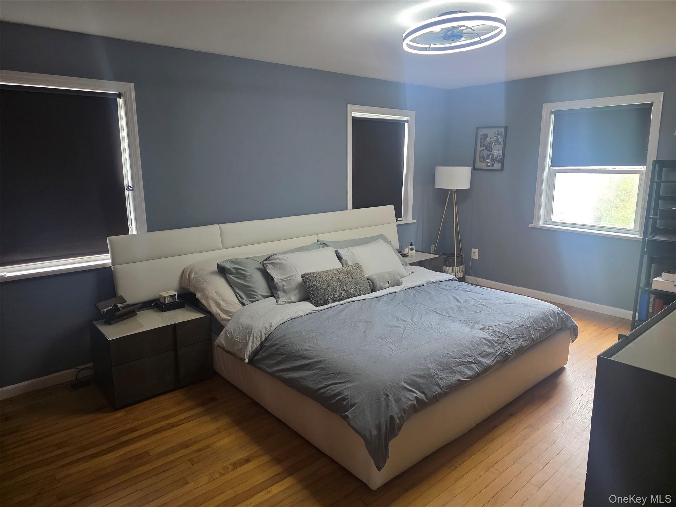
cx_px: 338
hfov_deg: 73.9
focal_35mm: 23
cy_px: 254
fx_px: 449
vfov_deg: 58.9
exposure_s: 1/120
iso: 640
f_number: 1.7
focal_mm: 6.3
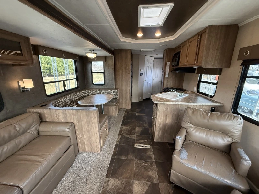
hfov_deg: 102.1
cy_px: 97
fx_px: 105
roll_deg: -1.6
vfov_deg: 85.7
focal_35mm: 14
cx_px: 130
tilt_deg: -11.7
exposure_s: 1/99
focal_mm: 2.22
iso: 320
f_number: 2.2
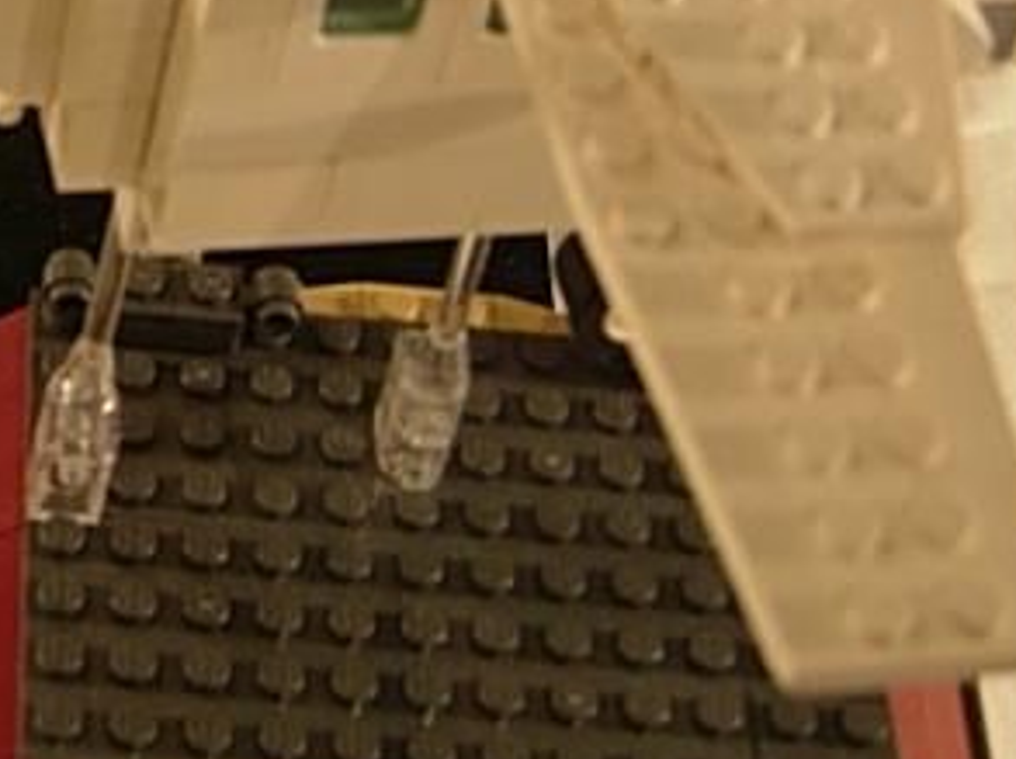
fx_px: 3694
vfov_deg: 11.2
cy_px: -416
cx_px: -374
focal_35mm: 126
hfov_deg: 14.8
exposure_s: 1/6.9
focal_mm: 7.5
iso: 50
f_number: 2.7
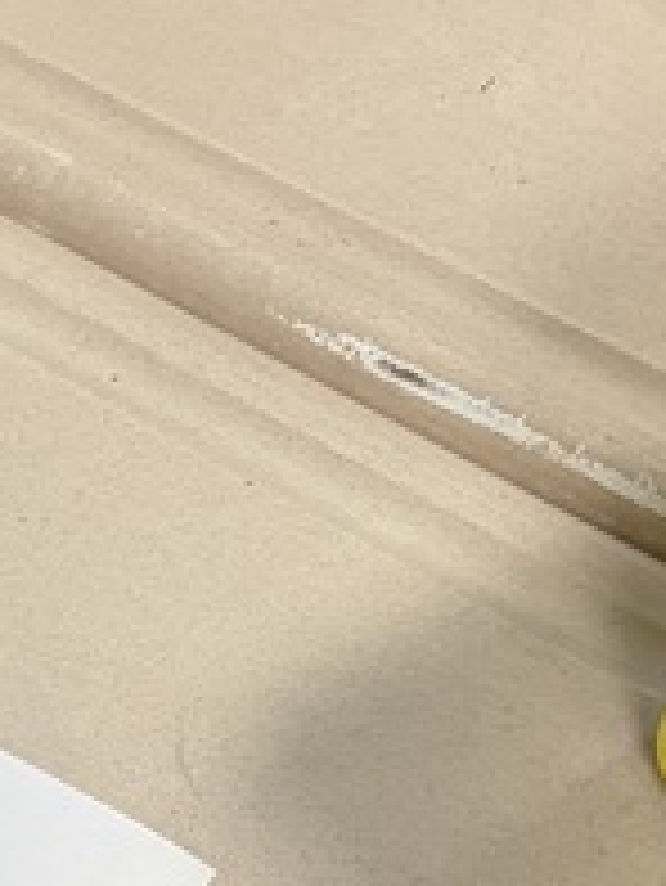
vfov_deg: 13.8
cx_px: -842
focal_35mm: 135
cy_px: 1282
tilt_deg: -63.3
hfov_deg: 9.9
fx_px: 3459
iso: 125
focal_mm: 5.96
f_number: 1.6
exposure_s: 1/60
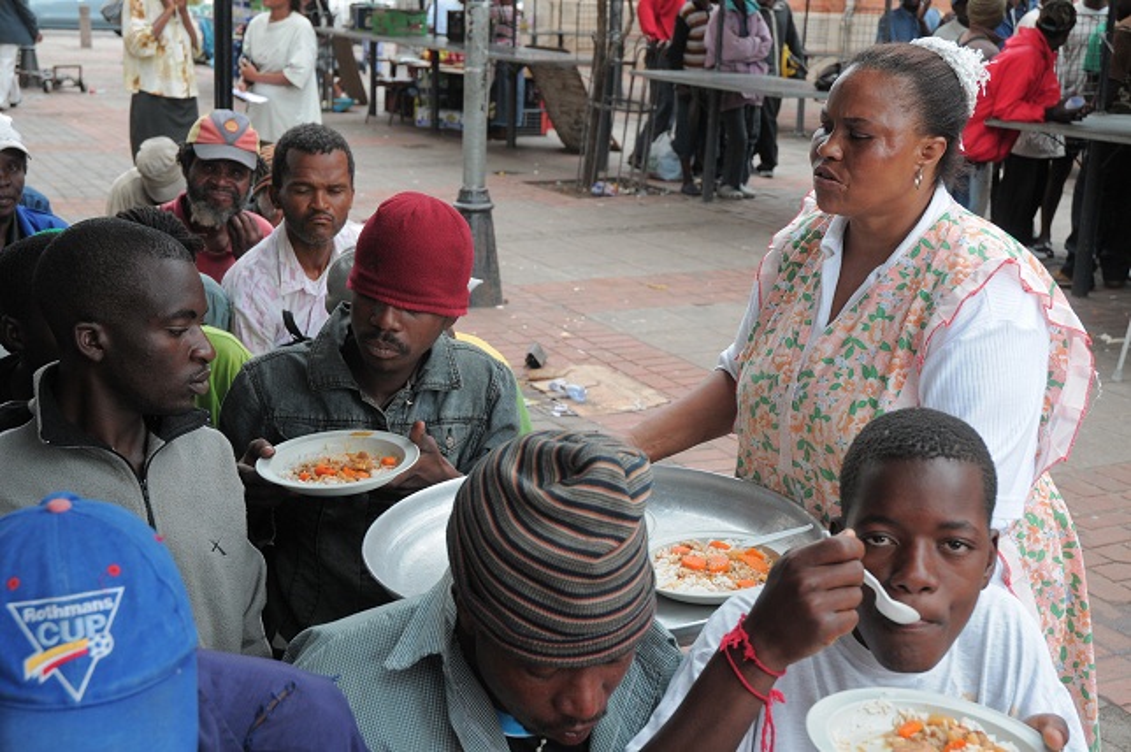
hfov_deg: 38.9
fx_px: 1601
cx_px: 566
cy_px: 376
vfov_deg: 26.4
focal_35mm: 51
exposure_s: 1/125
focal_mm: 34
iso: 400
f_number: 5.6
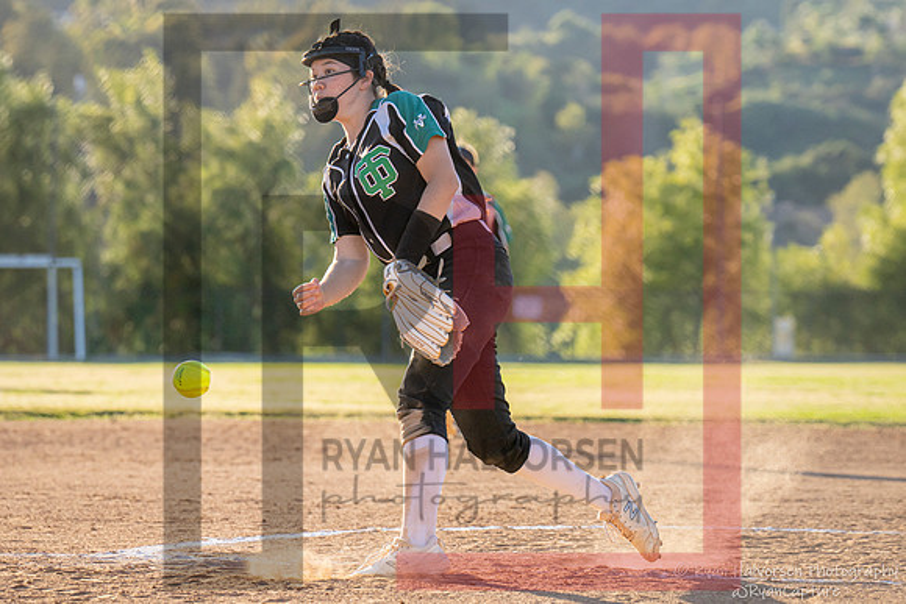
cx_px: 381
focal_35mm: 212
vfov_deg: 6.5
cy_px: 185
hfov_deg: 9.7
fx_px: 5347
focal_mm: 145
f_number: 4.5
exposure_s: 1/2500
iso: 800
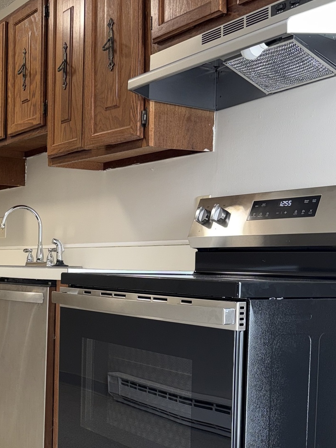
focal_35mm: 51
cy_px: 293
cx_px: 21
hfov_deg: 27.3
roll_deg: -1.4
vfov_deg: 37.1
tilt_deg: -2.5
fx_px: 660
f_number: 1.78
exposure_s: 1/30
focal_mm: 6.76
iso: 64
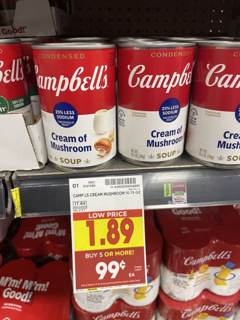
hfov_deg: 53.1
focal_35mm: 26
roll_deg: -0.3
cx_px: 120
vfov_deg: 67.3
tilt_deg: -28.0
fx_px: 240
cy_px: 160
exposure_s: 1/60
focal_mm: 4.2
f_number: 1.6
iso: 160
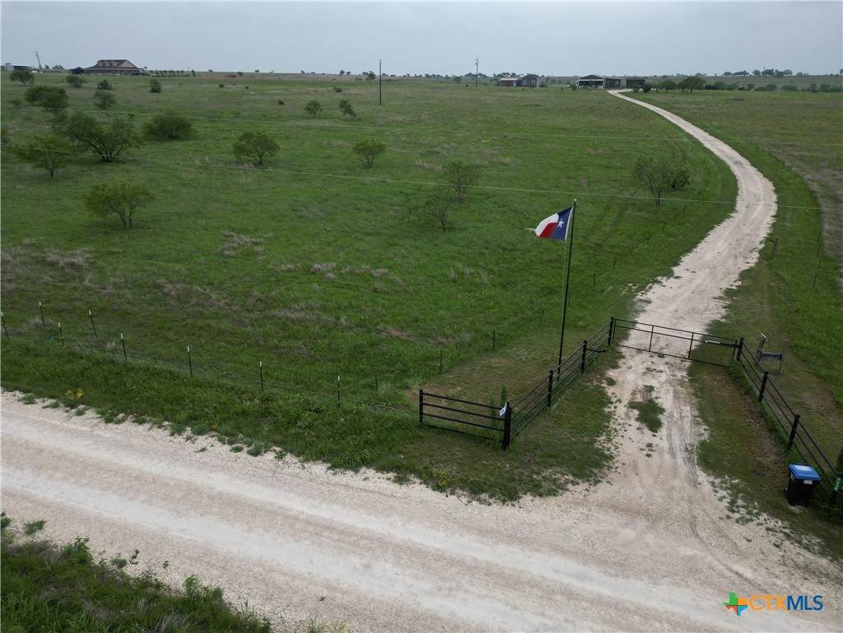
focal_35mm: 24
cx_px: 422
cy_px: 316
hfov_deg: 71.6
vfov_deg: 56.8
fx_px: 584
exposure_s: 1/2000
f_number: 1.7
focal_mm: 6.72
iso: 100
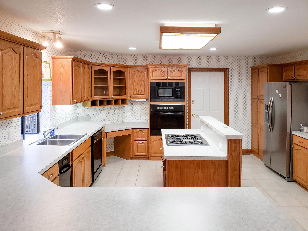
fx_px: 231
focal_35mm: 26
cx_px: 154
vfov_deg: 53.1
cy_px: 116
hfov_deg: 67.3
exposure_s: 1/60
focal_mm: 4.3
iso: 250
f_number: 2.4
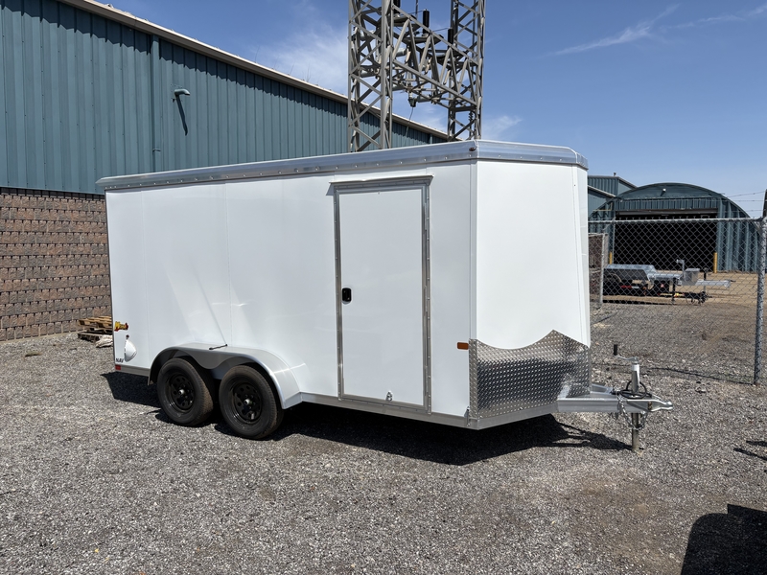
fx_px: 576
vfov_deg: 53.1
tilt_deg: +0.3
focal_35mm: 26
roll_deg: -1.5
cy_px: 288
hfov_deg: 67.3
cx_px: 384
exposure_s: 1/6993
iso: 50
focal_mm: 5.96
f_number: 1.6
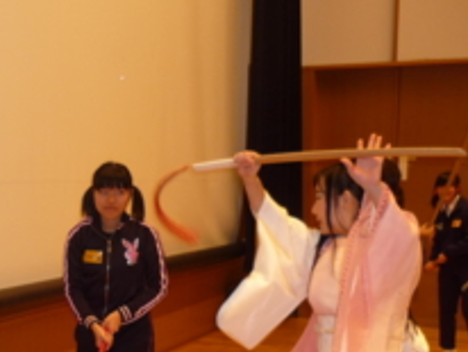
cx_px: 55
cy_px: 286
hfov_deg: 29.1
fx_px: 866
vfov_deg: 22.6
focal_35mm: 64
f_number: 2.8
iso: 160
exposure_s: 1/30
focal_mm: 5.5
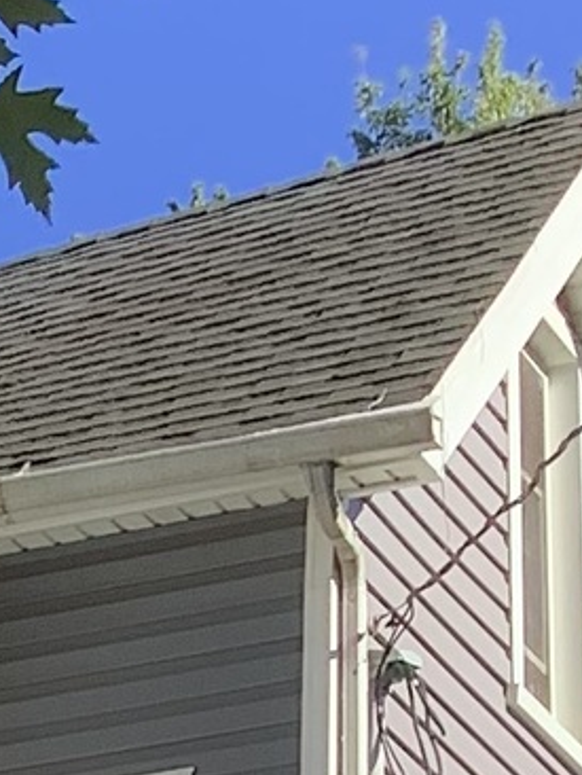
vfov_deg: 9.3
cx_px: -1048
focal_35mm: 195
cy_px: 1711
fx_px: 4366
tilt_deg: +6.7
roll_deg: -2.8
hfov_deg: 7.0
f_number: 2.4
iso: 25
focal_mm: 3.3
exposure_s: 1/529
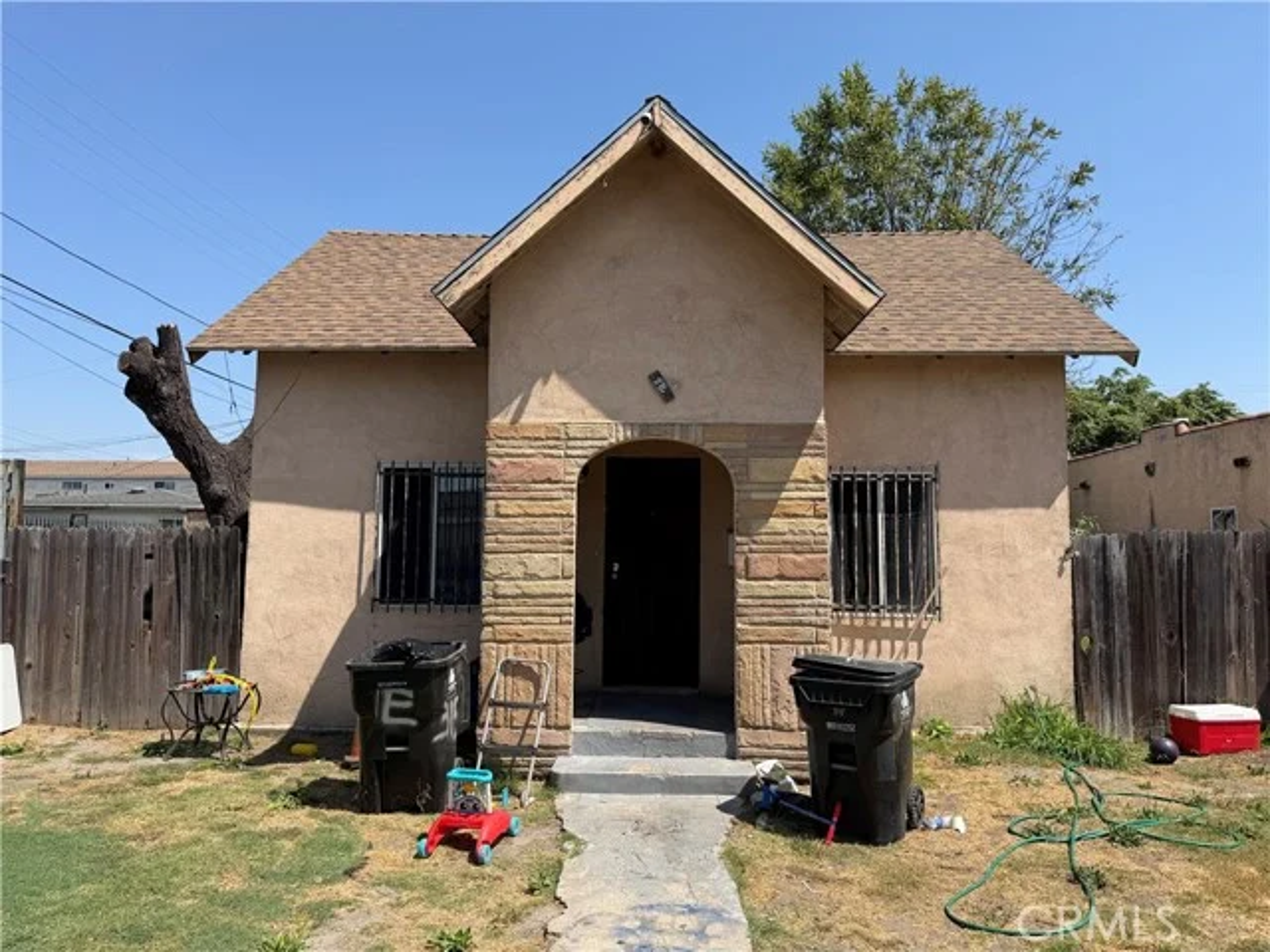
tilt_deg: +2.5
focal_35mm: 24
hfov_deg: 71.6
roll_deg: -0.7
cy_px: 476
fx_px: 881
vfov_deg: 56.8
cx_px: 635
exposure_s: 1/3759
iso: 80
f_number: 1.78
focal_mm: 6.76
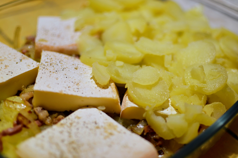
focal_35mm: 52
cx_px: 119
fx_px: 346
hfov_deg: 37.9
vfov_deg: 25.6
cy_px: 79
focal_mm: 35
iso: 200
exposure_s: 1/50
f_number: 1.8
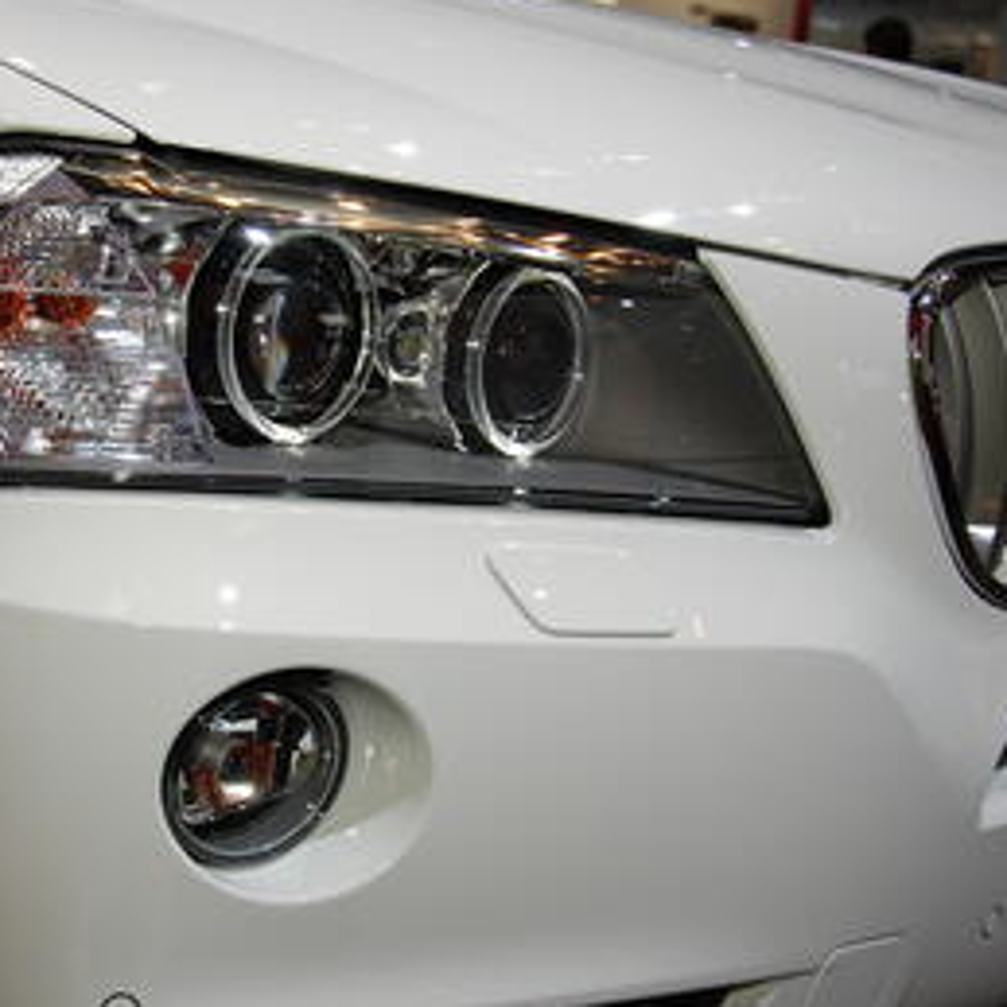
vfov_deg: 31.1
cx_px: 307
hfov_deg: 30.8
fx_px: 1810
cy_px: 502
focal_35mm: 55
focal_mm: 28
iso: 200
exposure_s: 1/100
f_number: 5
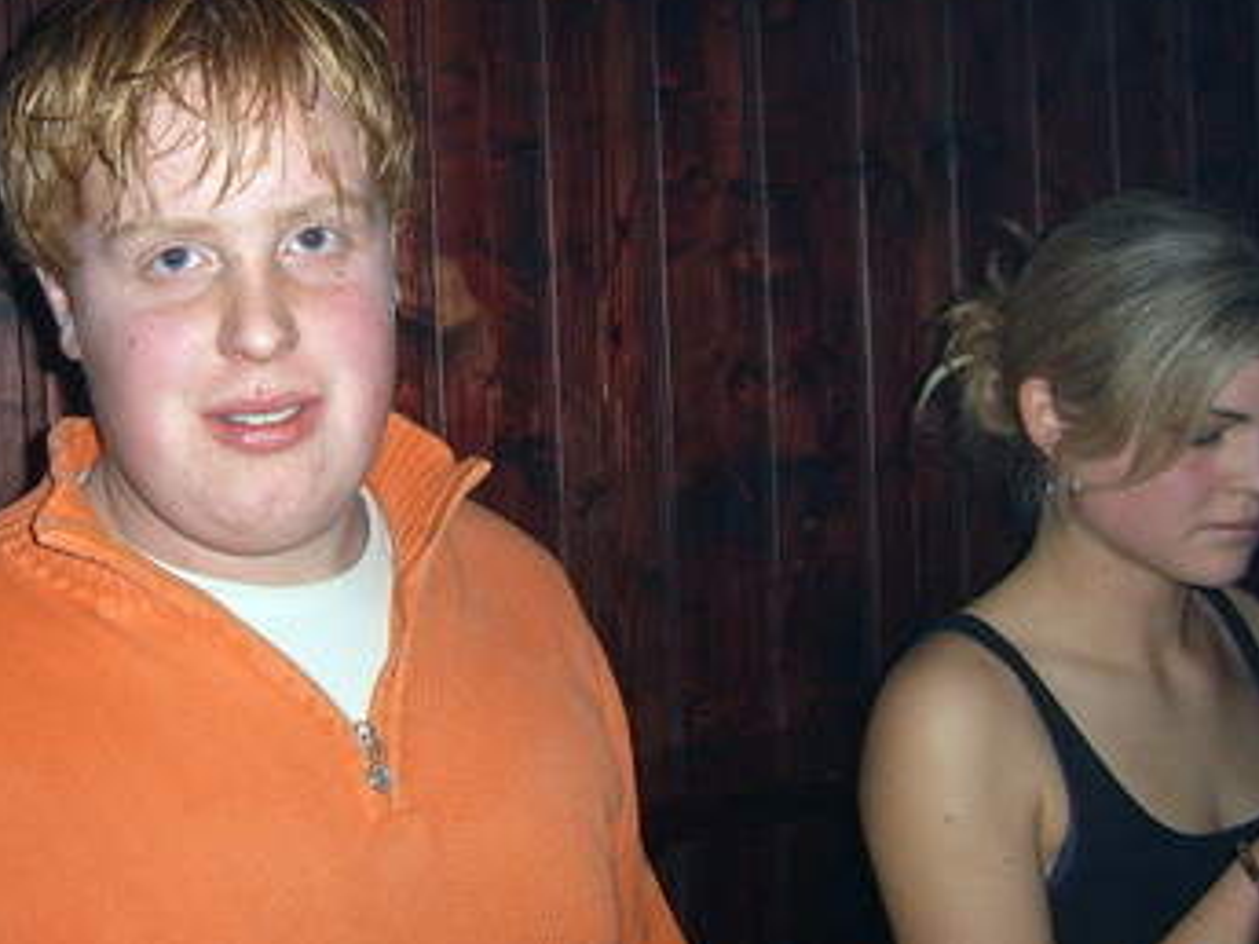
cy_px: 329
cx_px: 432
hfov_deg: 39.2
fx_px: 1746
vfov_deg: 30.1
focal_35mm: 48
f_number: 2.8
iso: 100
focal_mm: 5.8
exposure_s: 1/30
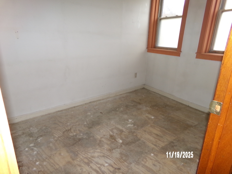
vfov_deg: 56.8
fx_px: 161
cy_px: 87
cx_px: 116
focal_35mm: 24
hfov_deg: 71.6
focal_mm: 4.3
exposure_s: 1/34
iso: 200
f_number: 3.7
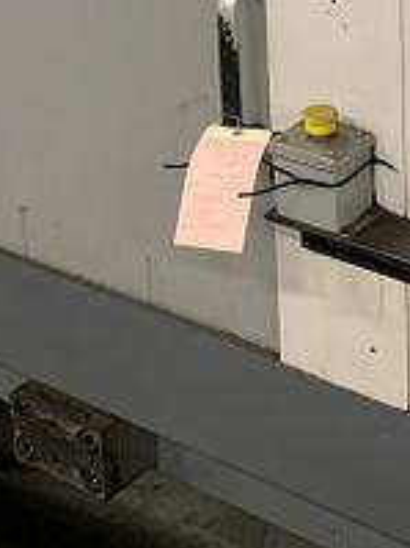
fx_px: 1613
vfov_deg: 18.5
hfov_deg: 14.4
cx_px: 303
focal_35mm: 102
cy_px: -56
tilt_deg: -18.8
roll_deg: +2.7
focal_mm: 4.25
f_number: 1.8
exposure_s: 1/40
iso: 400
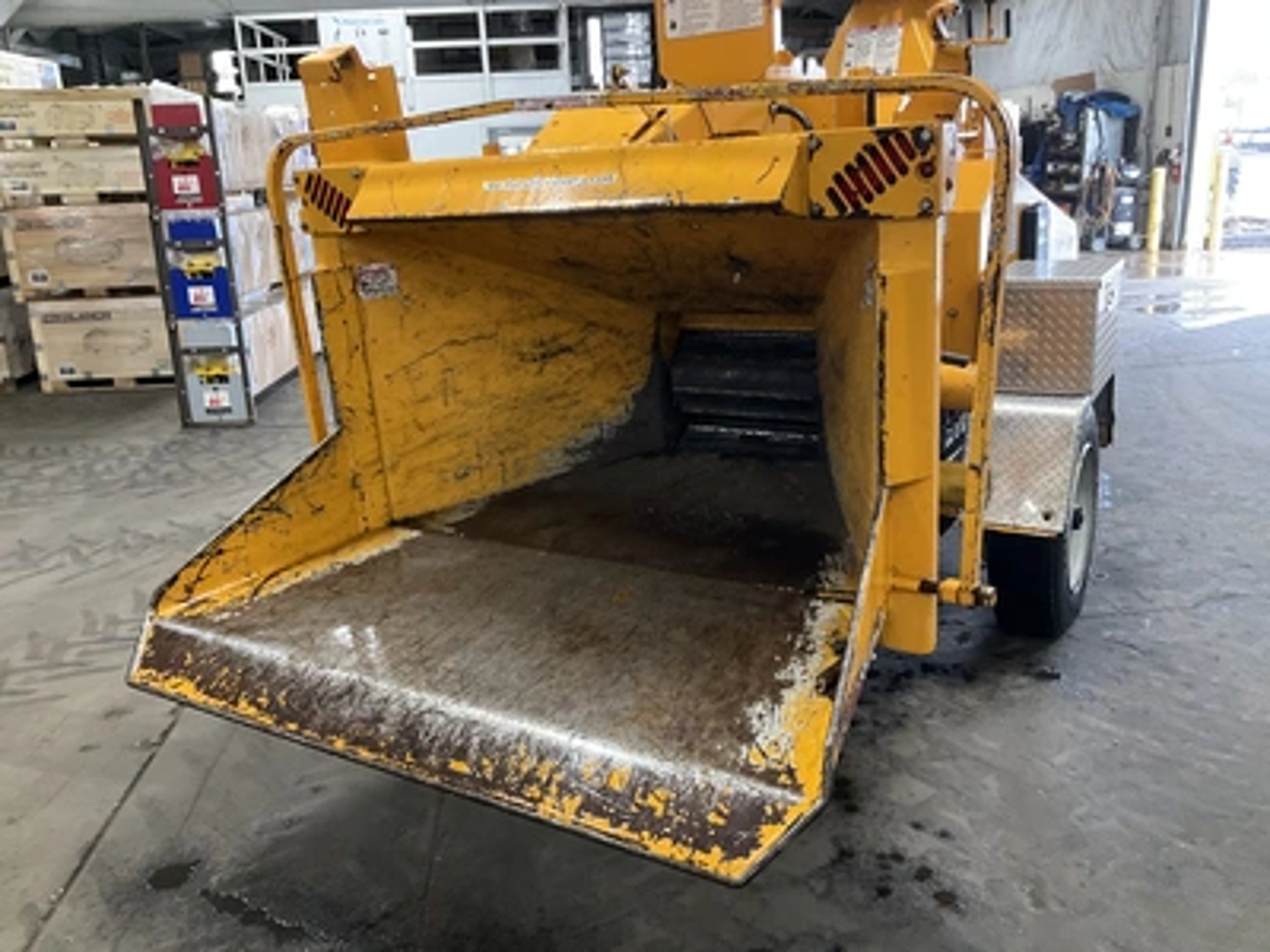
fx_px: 1064
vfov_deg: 48.2
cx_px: 635
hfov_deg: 61.7
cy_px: 476
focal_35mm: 29
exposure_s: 1/40
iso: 200
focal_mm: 3
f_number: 1.8
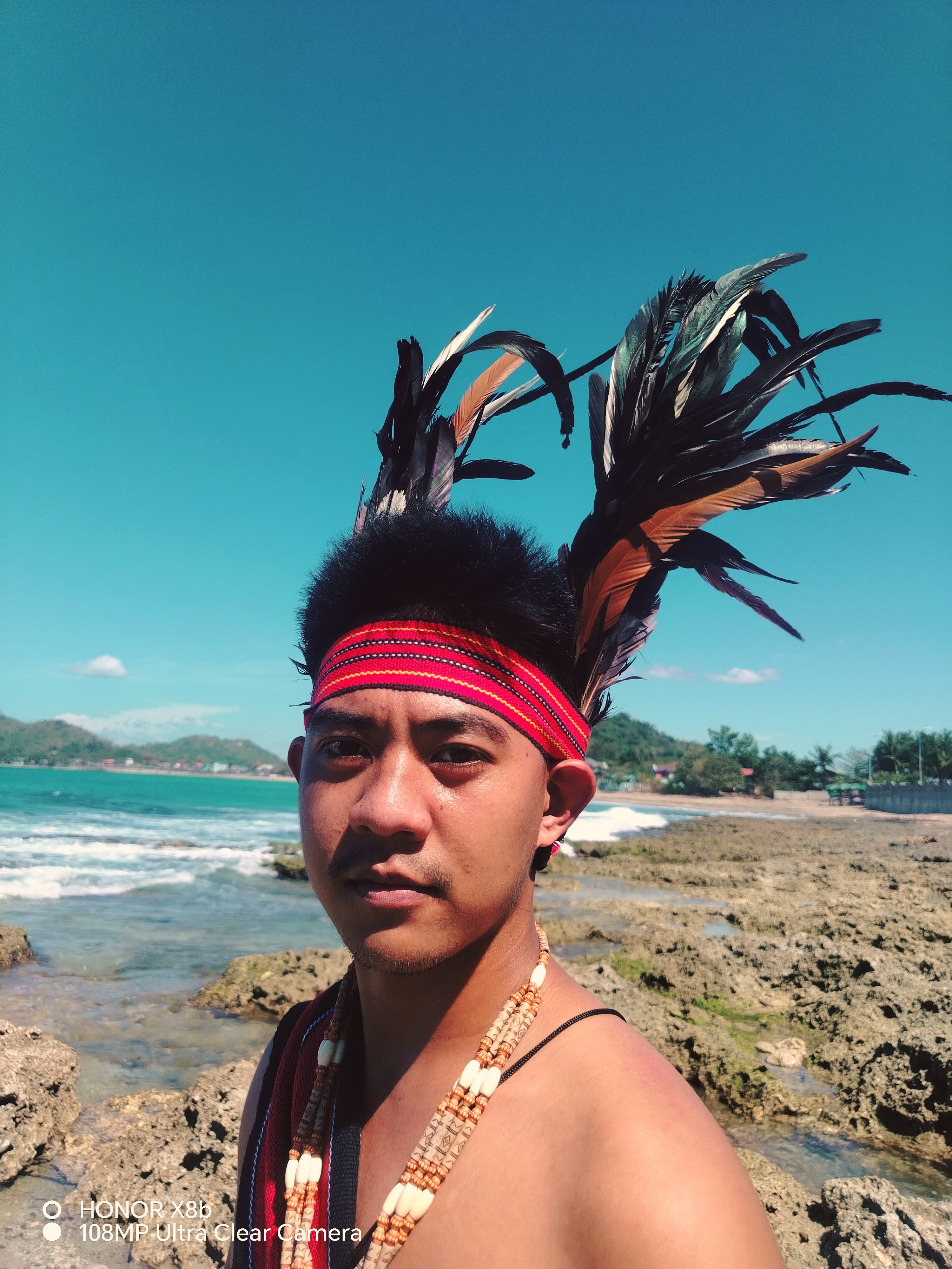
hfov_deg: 56.8
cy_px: 634
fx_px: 880
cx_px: 476
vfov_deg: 71.6
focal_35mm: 24
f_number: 1.75
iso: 100
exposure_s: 1/834
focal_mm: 5.25
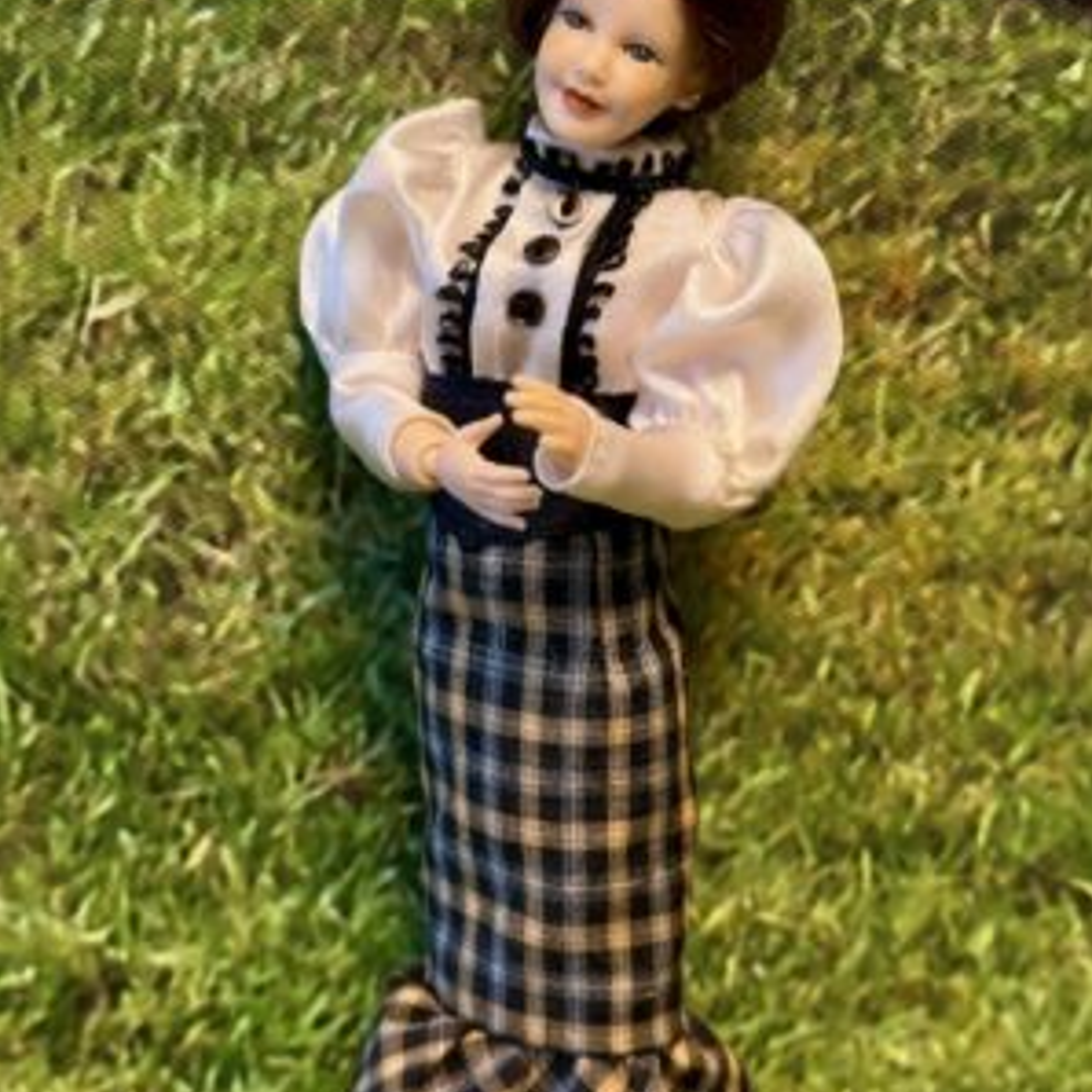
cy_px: 561
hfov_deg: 30.0
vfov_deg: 30.0
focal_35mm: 57
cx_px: 546
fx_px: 2034
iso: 64
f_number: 1.78
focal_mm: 6.86
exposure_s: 1/121
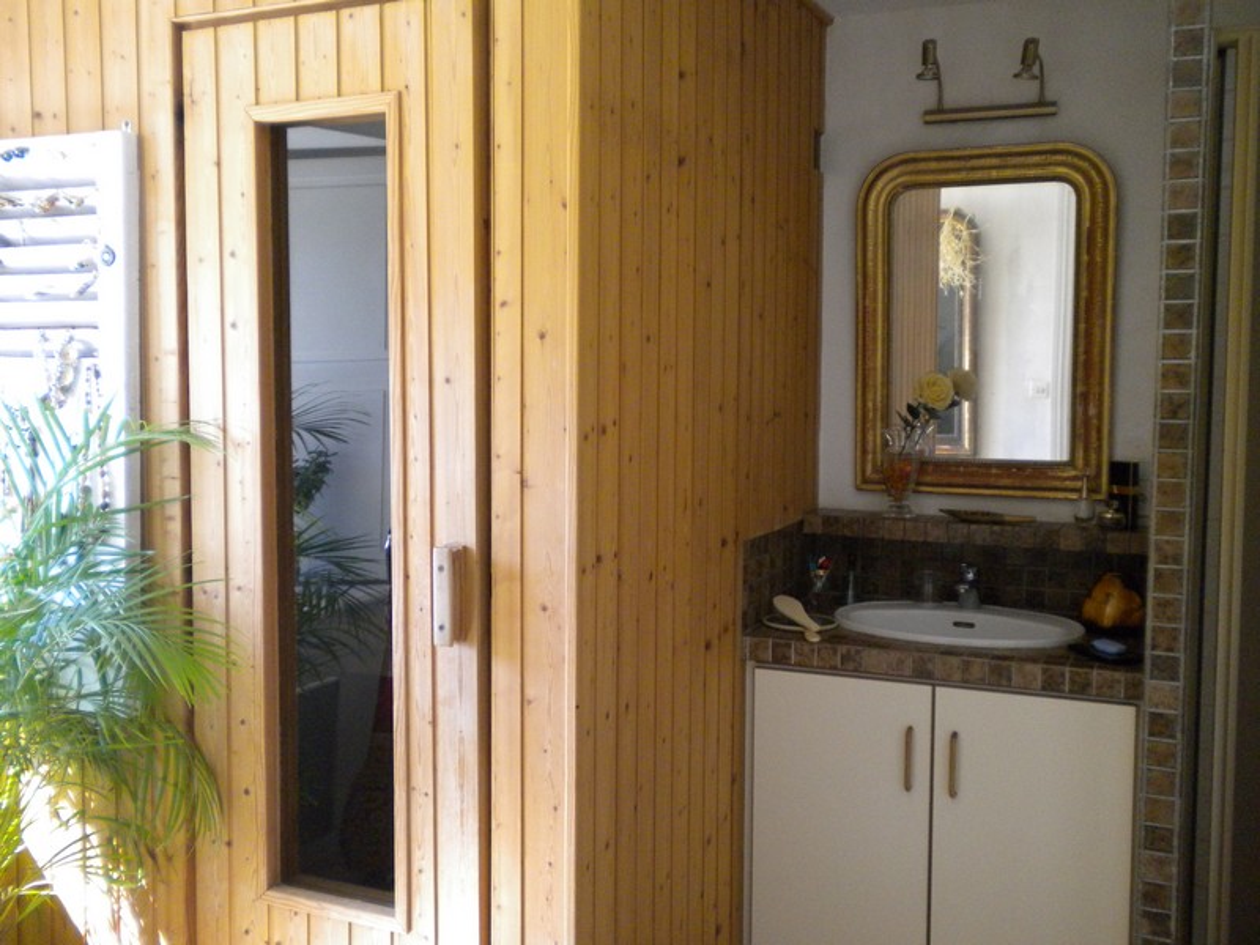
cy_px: 472
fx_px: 1274
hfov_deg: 52.6
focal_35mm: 35
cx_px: 630
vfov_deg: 40.7
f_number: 3.1
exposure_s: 1/60
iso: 353
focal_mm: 6.3
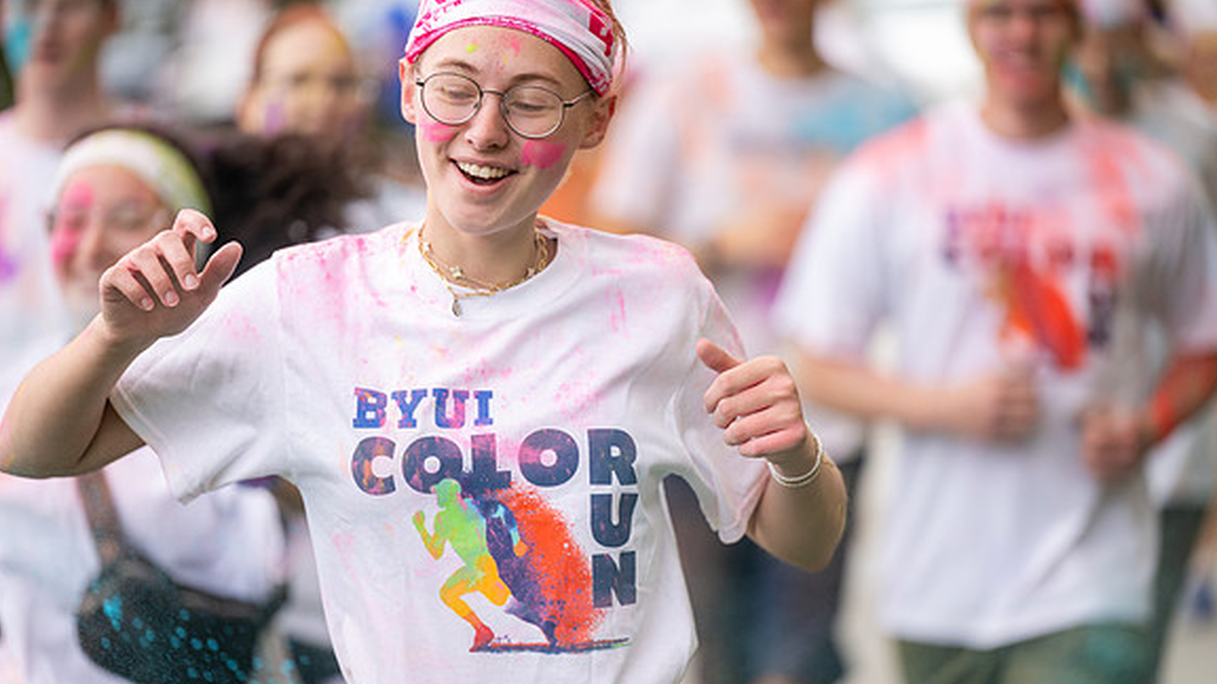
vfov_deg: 5.8
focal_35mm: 211
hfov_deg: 10.2
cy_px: 381
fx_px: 6809
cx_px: 608
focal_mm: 200
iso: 320
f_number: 2.8
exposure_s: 1/640
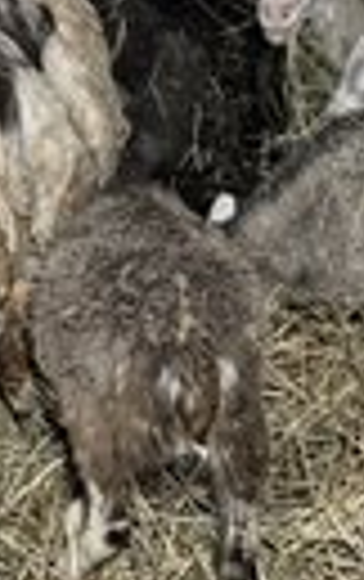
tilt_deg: -19.9
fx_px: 1250
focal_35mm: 79
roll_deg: +1.1
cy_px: 94
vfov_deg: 25.5
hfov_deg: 16.6
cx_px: 139
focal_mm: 6.76
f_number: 1.78
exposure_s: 1/31
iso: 1000
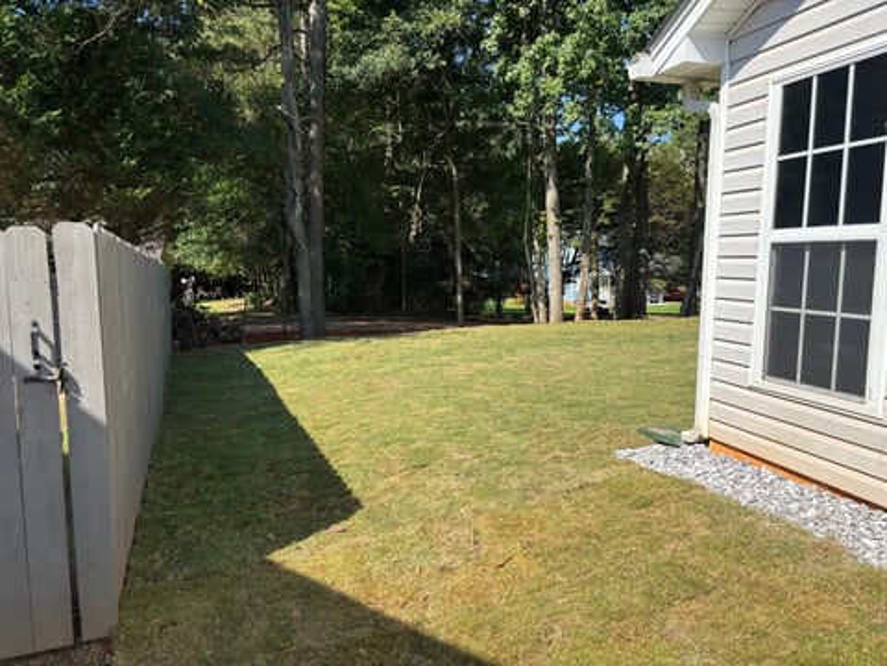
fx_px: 666
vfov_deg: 53.1
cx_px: 444
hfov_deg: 67.3
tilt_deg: -2.5
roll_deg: -1.7
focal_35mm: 26
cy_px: 333
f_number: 1.6
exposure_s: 1/1984
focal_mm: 5.96
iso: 50
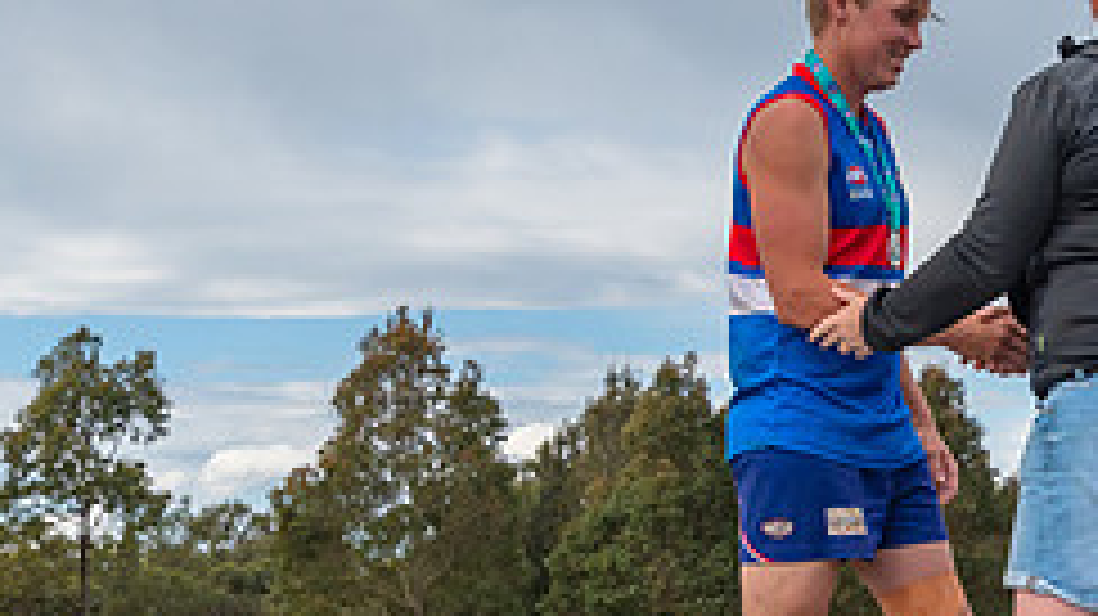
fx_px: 3696
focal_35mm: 127
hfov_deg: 16.3
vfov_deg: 9.5
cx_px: 1287
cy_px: 295
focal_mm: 34
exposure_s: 1/1000
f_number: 8
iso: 400
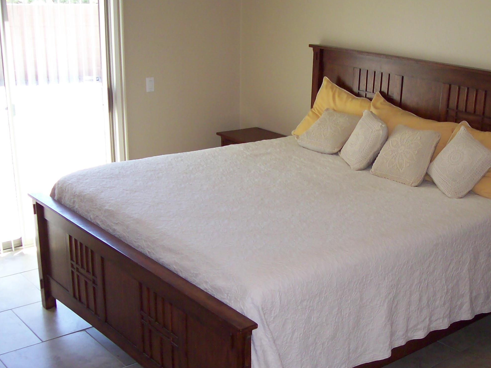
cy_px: 211
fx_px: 667
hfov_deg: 40.1
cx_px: 312
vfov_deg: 30.8
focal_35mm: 47
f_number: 2.7
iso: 80
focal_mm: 6
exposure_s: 1/64
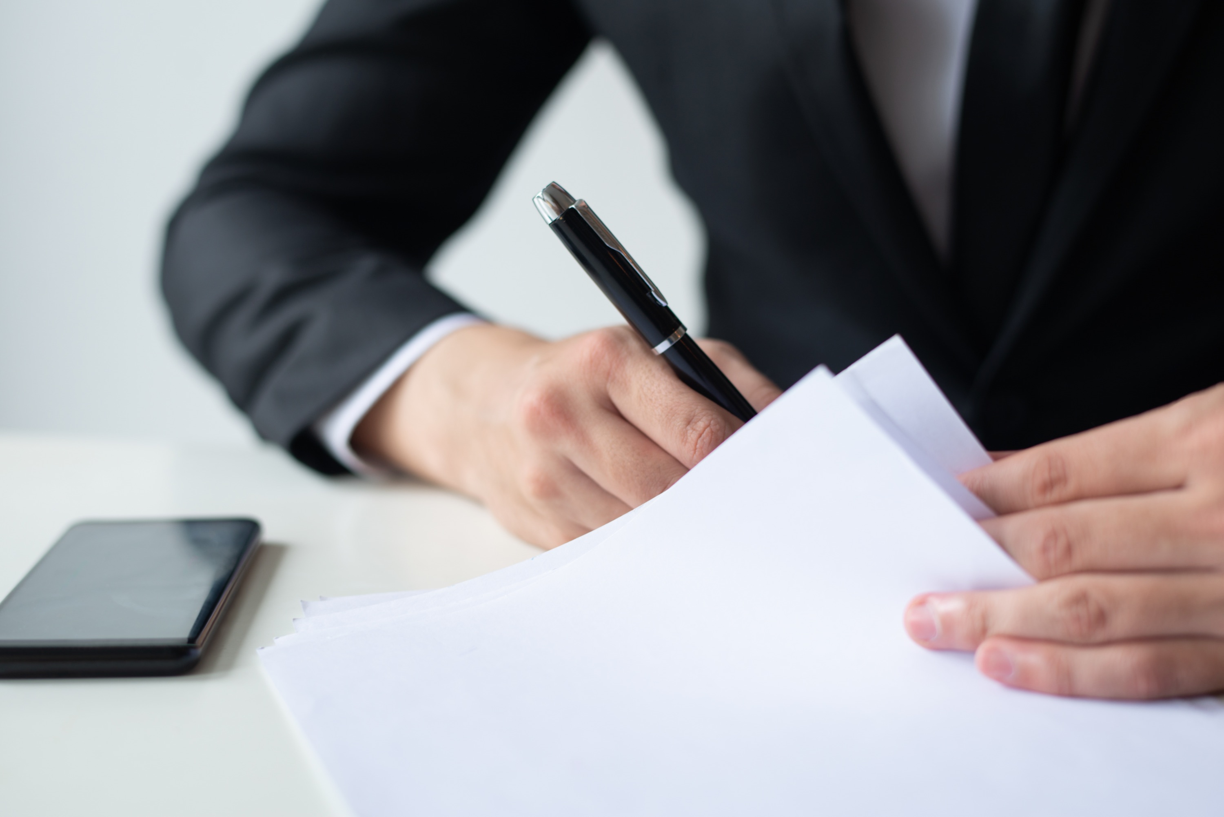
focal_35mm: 58
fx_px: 1972
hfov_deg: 34.5
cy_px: 408
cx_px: 612
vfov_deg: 23.4
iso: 100
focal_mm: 58
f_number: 2.8
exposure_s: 1/80
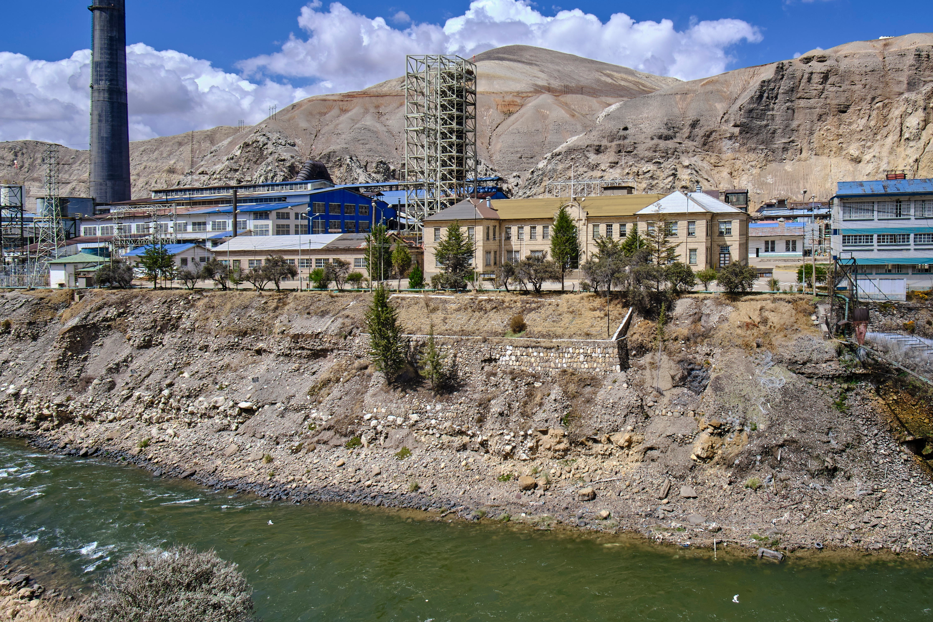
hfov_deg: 71.3
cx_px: 514
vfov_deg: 50.4
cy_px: 211
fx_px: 648
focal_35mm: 25
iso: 160
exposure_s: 1/250
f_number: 10
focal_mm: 12
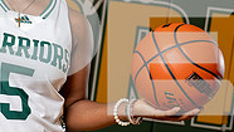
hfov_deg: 15.3
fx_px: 832
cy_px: 50
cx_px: -68
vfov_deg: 9.1
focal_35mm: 134
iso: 250
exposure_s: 1/250
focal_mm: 41
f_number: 4
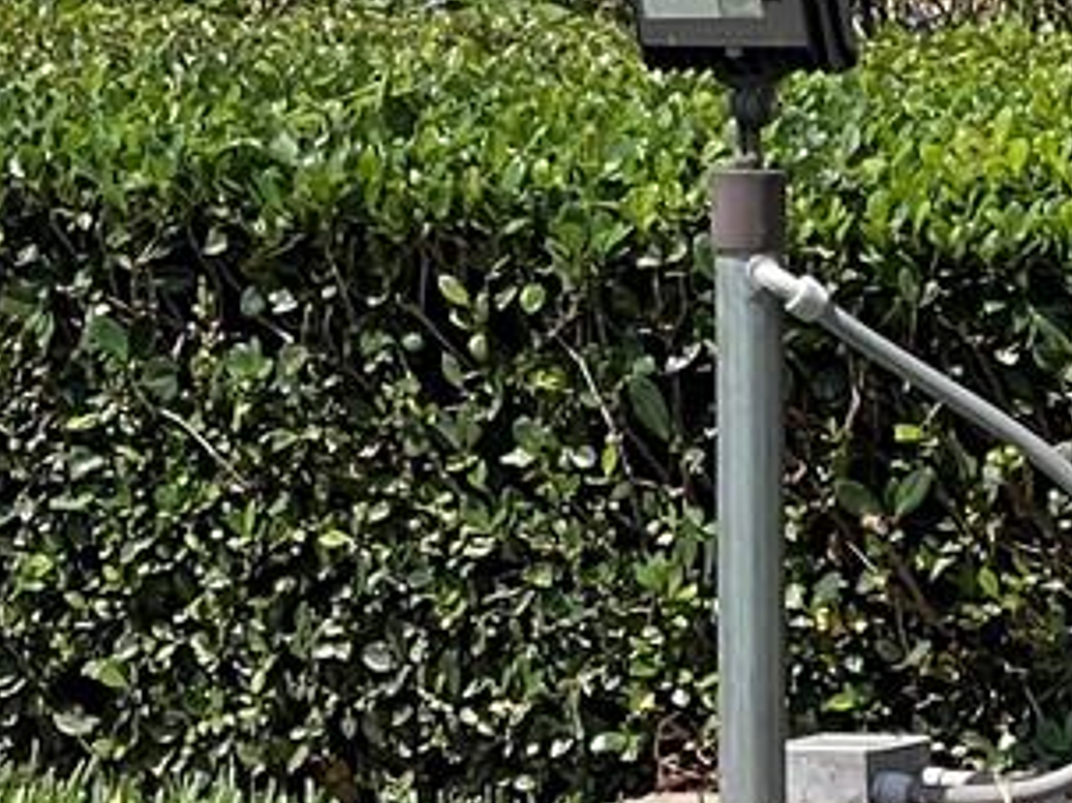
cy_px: -336
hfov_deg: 5.9
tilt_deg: +0.4
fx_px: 10463
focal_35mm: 338
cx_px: 920
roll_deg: +1.3
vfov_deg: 4.4
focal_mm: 7.5
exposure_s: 1/1449
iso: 20
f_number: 2.2
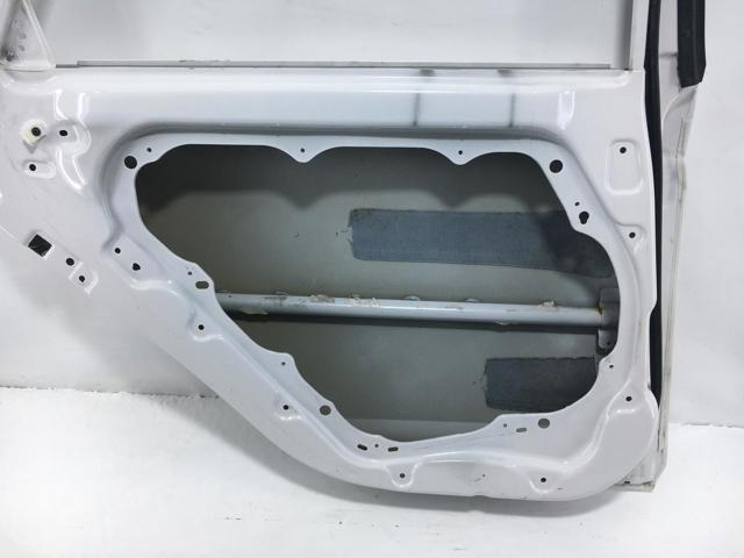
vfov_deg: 48.2
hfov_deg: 61.7
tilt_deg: -35.1
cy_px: 279
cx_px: 372
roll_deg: -1.7
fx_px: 623
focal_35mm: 29
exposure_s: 1/255
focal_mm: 4.15
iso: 25
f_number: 2.2
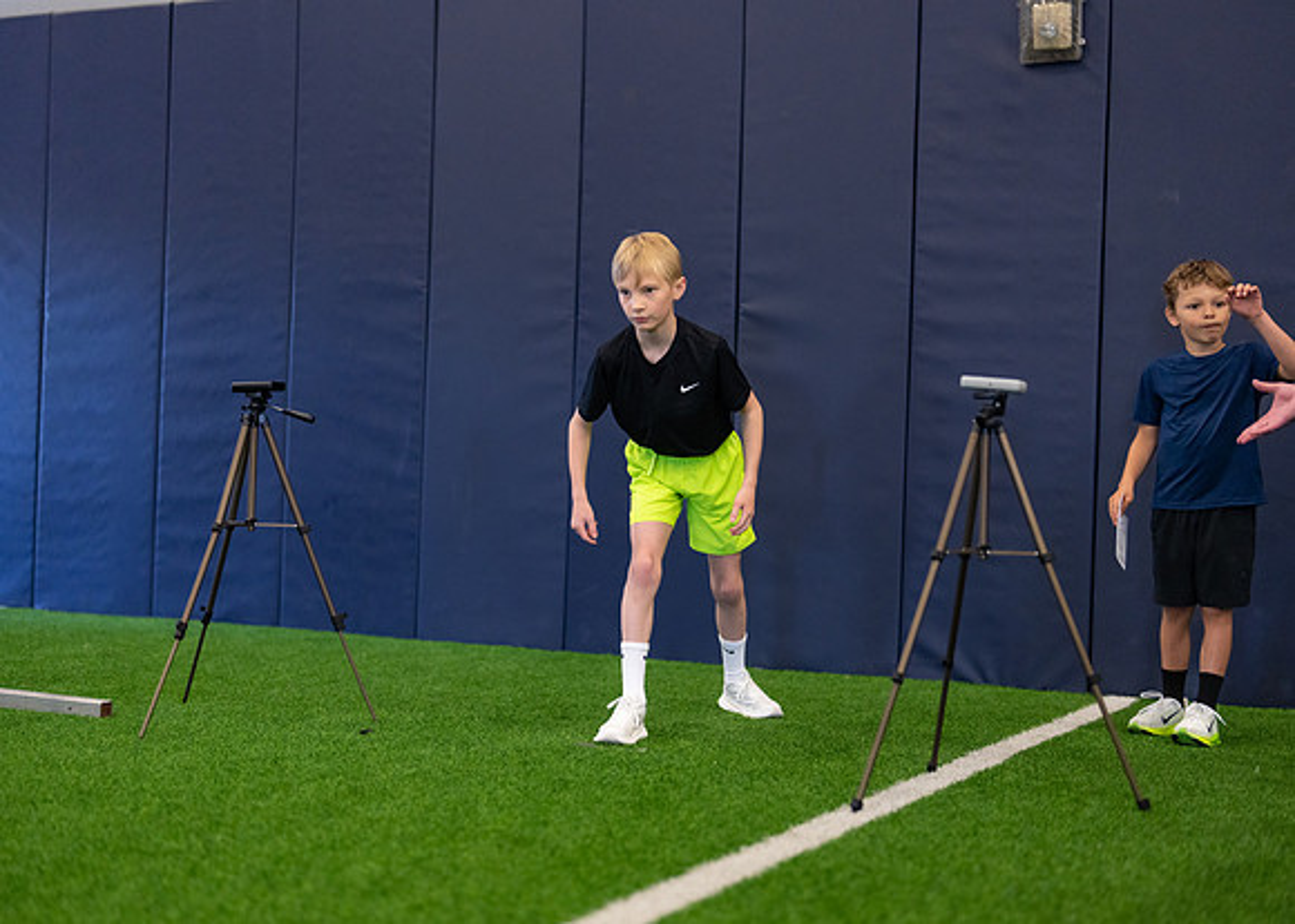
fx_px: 1958
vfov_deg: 26.6
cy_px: 462
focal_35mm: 53
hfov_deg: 36.6
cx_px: 648
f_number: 1.2
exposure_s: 1/1000
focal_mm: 50
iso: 1600
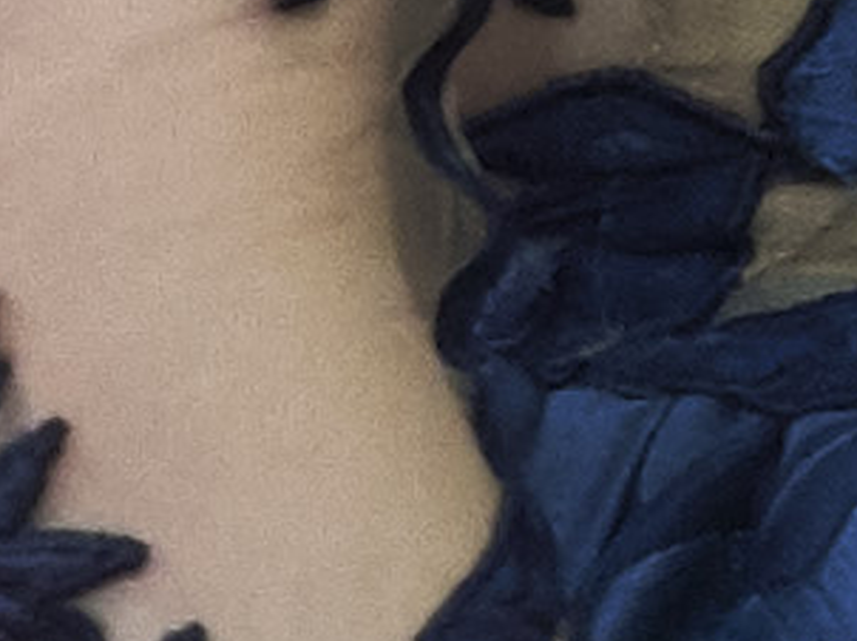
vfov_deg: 1.5
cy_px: -3301
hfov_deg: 2.0
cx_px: 847
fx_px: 24119
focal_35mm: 975
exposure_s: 1/320
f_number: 4.5
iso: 2500
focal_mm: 102
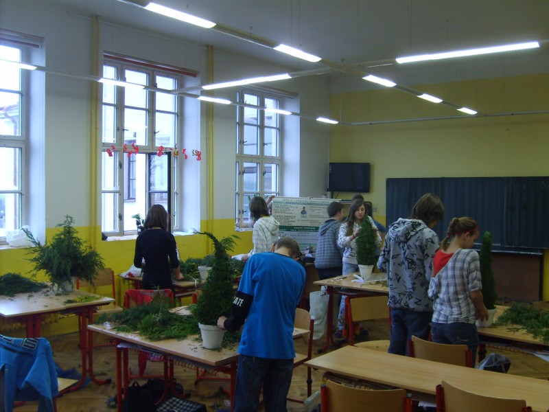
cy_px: 206
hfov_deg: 52.6
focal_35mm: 35
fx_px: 555
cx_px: 274
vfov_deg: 40.7
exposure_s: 1/30
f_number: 2.8
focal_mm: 5.8
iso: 73
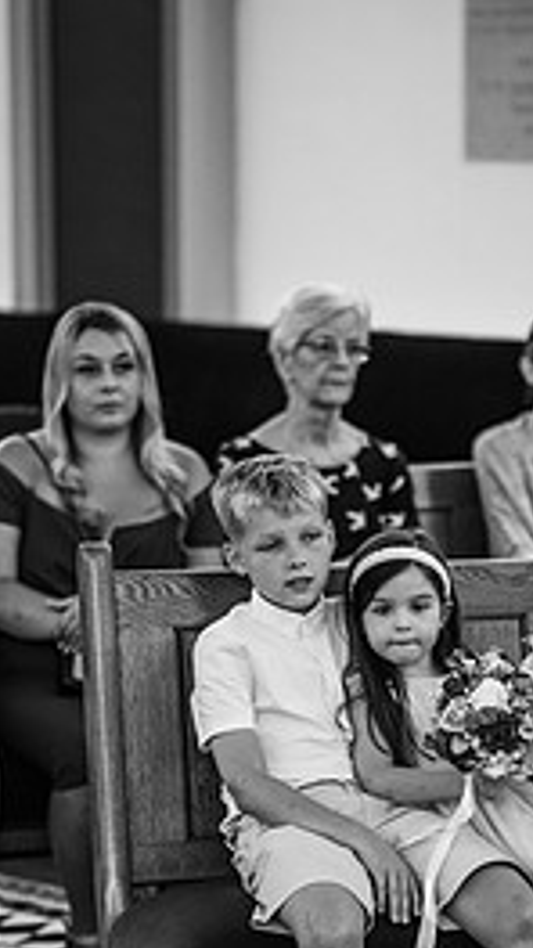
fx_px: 3818
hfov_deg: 8.0
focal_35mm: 152
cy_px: 743
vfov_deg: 14.1
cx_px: 330
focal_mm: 85
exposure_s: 1/200
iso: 1250
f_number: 1.8
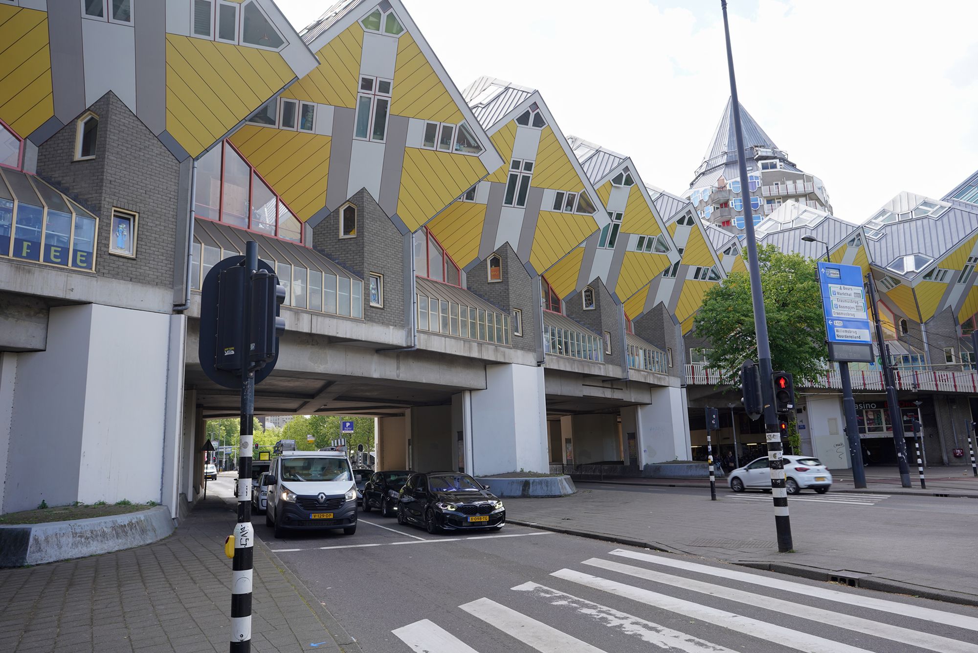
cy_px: 326
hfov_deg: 73.7
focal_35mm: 24
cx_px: 489
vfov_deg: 53.1
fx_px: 652
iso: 100
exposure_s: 1/100
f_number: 7.1
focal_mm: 24
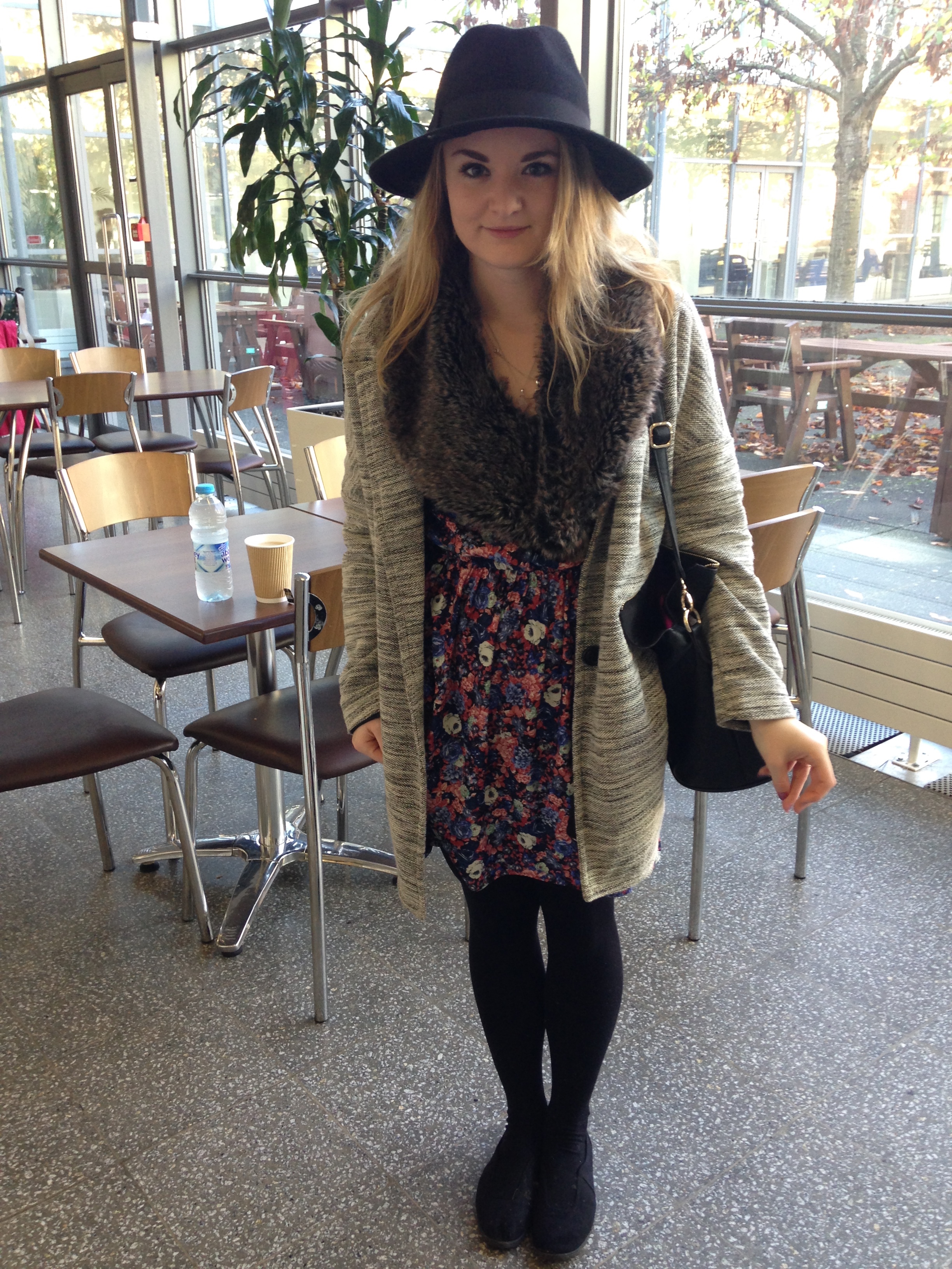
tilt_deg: -20.0
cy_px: 634
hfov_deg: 42.9
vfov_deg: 55.4
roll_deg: +1.0
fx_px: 1210
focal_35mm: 33
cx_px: 476
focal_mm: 4.12
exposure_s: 1/20
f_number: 2.4
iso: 80
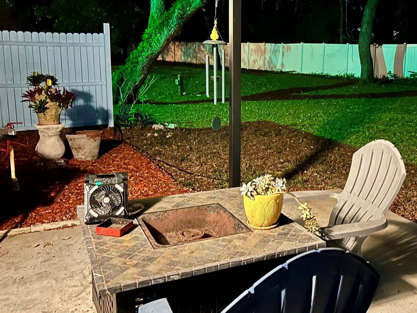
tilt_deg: -8.4
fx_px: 446
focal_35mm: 37
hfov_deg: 49.2
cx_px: 282
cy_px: 117
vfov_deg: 38.4
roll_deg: -1.3
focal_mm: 5.7
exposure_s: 1/9
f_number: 1.5
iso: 800
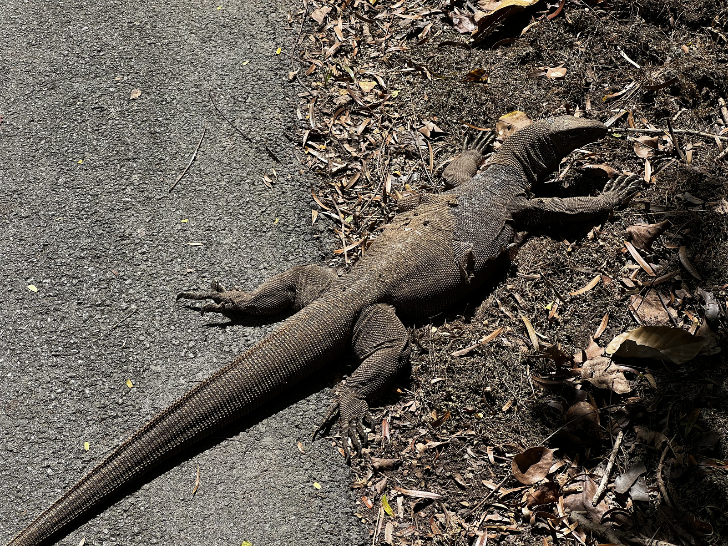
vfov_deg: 19.1
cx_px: 364
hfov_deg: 25.3
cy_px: 273
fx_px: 1619
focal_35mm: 77
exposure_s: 1/351
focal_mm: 9
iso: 32
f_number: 2.8
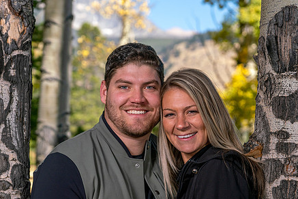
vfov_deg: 14.7
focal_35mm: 93
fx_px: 770
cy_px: 132
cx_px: 166
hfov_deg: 21.9
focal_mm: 70
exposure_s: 1/1000
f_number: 4.5
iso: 160
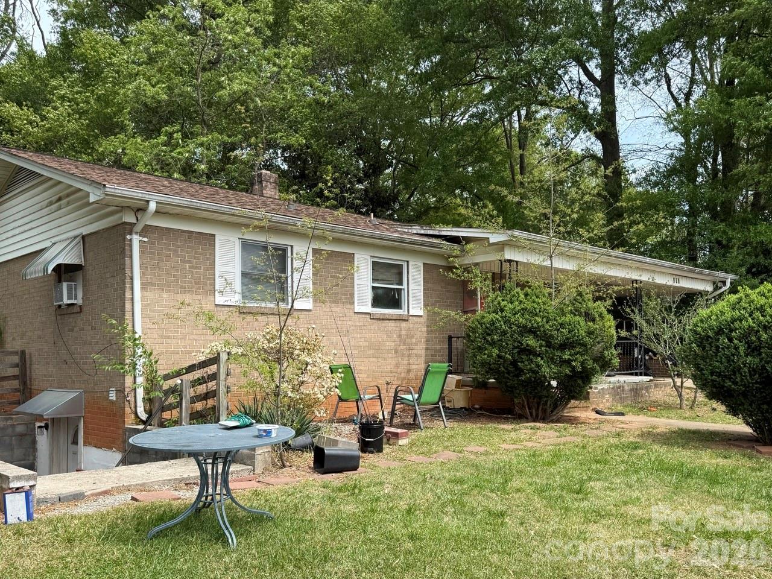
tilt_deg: +2.1
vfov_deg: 56.8
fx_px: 535
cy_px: 290
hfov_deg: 71.6
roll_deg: +0.4
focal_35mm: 24
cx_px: 386
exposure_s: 1/1812
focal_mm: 6.76
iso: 80
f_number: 1.78
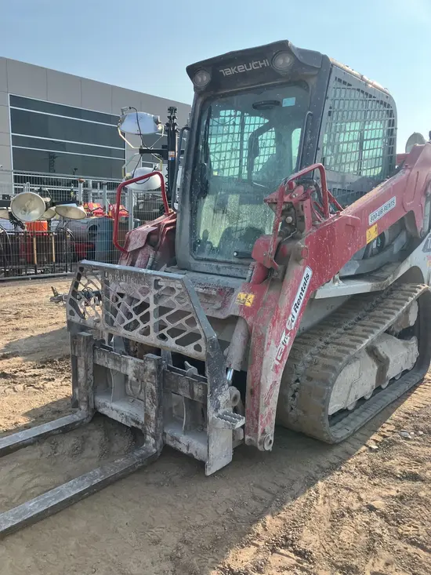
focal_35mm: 28
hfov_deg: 49.8
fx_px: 465
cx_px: 216
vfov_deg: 63.4
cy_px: 288
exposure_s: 1/1056
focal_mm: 3.99
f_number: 1.8
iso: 32
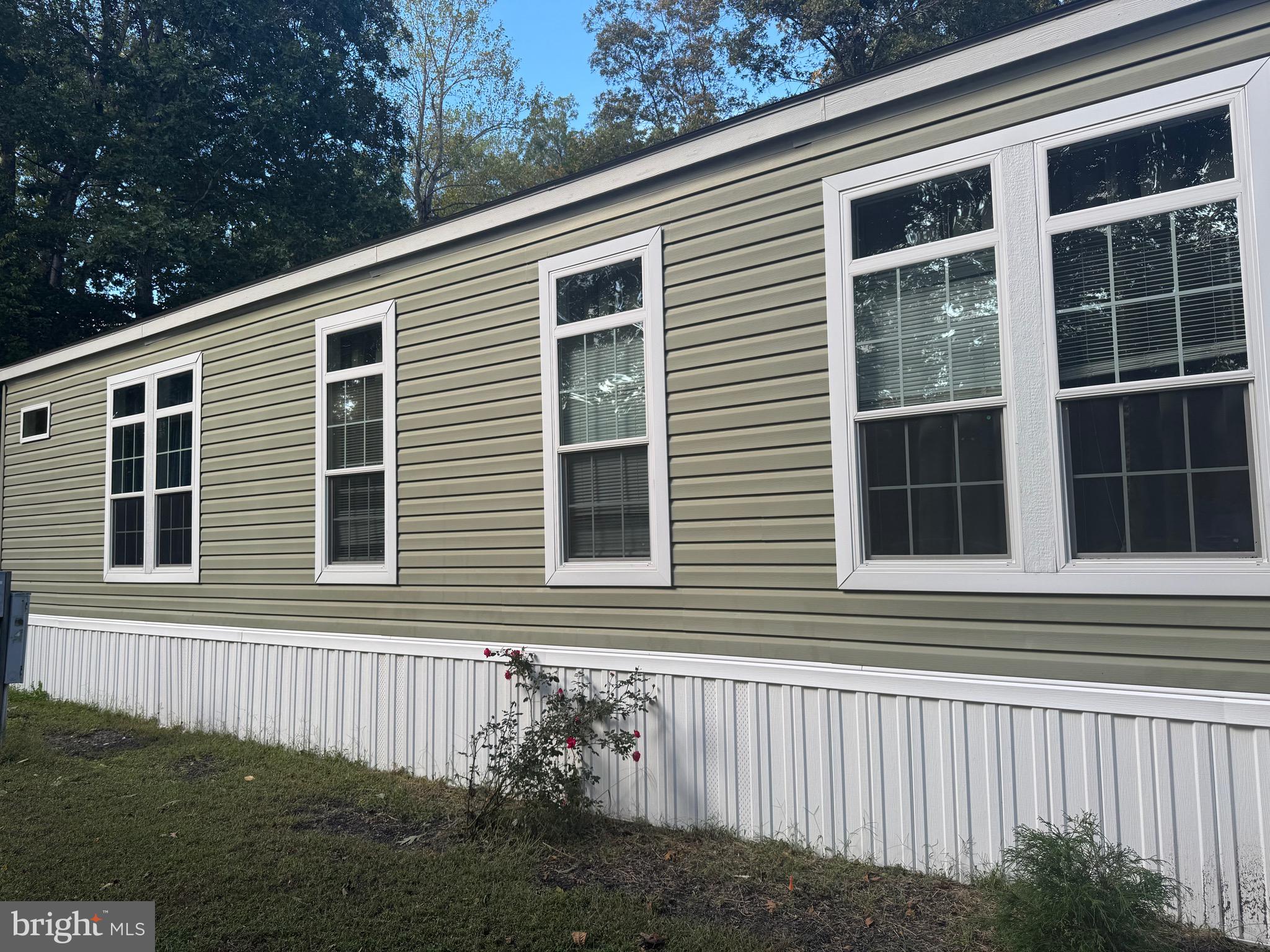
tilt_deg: +4.5
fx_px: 881
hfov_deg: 71.6
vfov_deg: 56.8
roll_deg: +0.8
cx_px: 635
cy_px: 476
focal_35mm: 24
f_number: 1.78
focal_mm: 6.76
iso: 80
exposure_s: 1/773
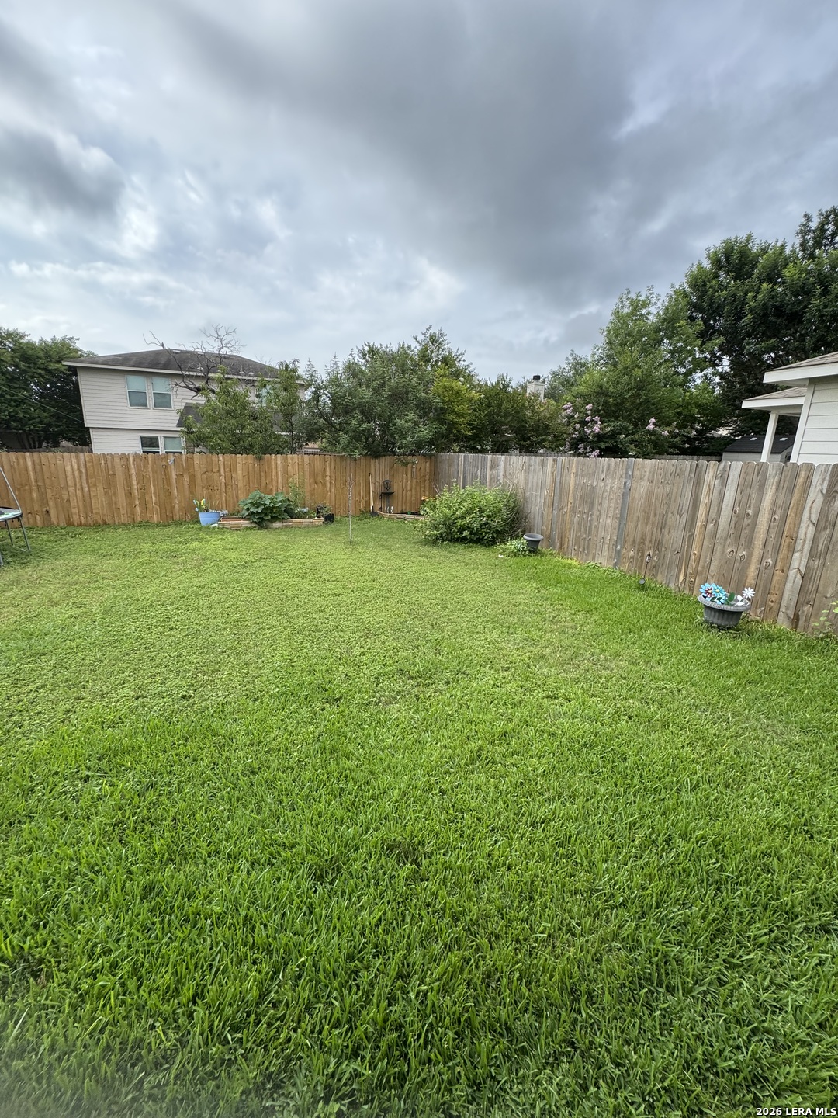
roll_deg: -2.1
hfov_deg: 85.7
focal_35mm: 14
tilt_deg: -14.8
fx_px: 452
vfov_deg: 102.1
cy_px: 559
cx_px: 419
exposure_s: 1/675
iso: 40
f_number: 2.2
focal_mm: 2.22
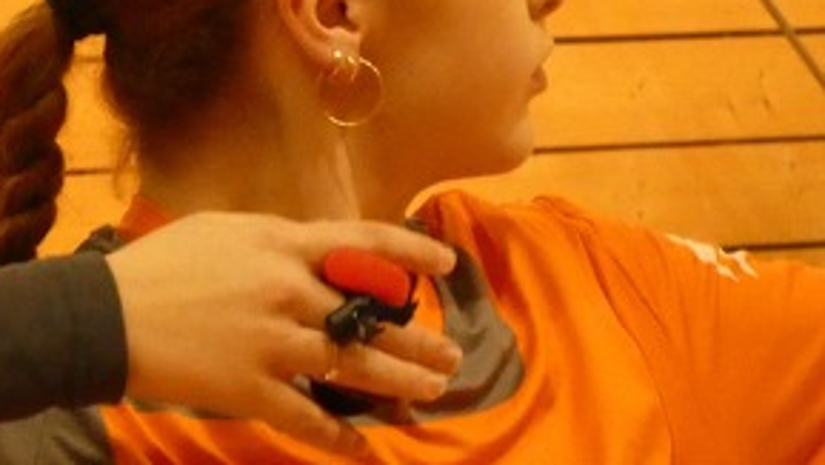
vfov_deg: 2.5
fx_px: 10704
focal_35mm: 489
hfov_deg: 4.4
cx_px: -188
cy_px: 171
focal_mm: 29.5
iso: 1600
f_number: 7.1
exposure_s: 1/60
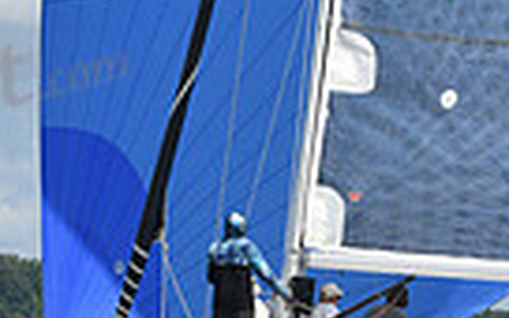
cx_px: 324
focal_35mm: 304
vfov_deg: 4.3
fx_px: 4217
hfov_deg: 6.9
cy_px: -127
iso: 320
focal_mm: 70
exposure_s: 1/800
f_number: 11
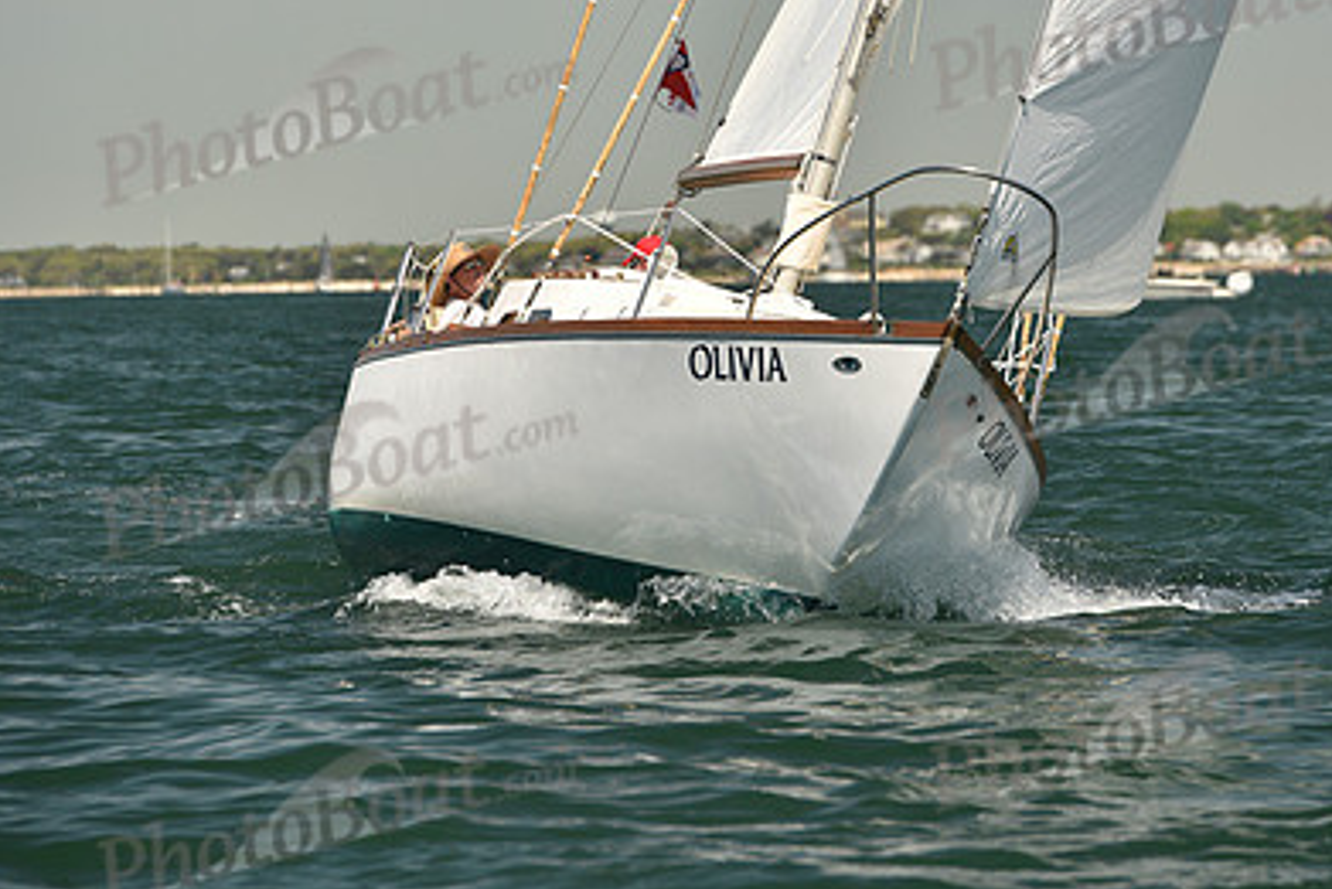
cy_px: 247
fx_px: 10437
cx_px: 756
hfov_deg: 7.3
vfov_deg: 4.9
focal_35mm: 282
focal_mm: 190
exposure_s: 1/800
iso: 250
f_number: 5.6
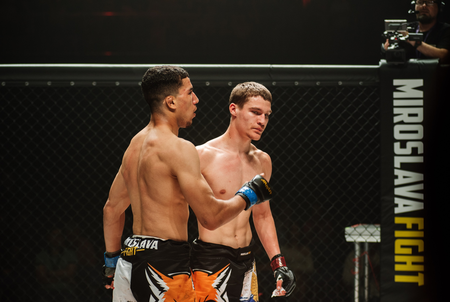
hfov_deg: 20.4
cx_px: 217
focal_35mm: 100
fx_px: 1248
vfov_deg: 13.8
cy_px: 152
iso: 560
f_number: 4
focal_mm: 95
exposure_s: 1/320
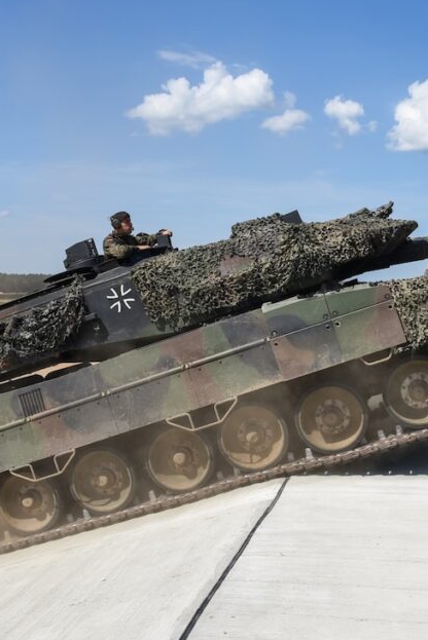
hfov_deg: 29.0
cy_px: 324
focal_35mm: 46
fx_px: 819
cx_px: 298
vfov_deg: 42.7
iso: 100
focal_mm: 28
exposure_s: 1/160
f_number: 13
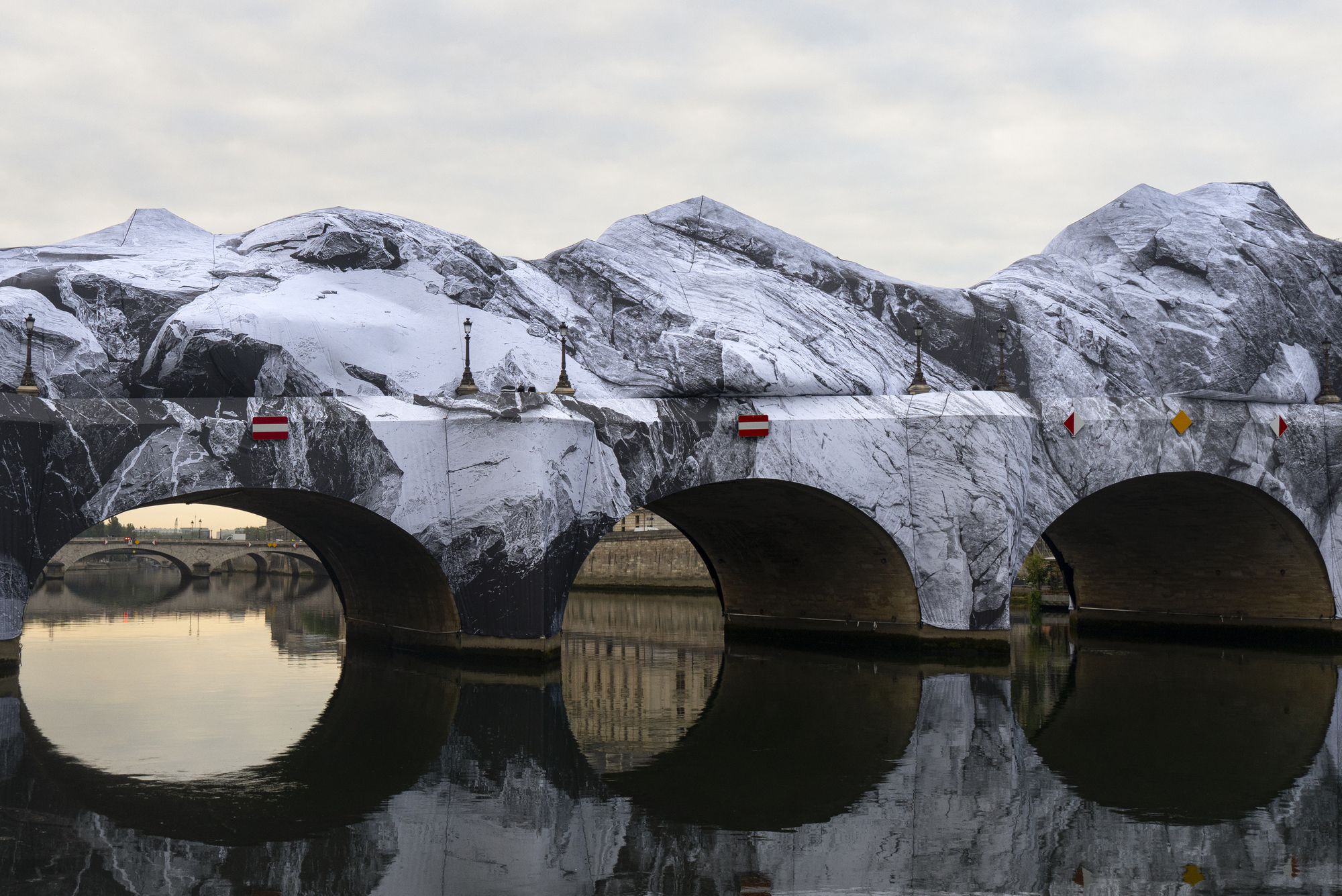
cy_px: 448
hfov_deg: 46.4
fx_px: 1566
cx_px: 671
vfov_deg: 31.9
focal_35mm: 42
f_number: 10
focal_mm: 28
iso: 640
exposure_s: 1/160
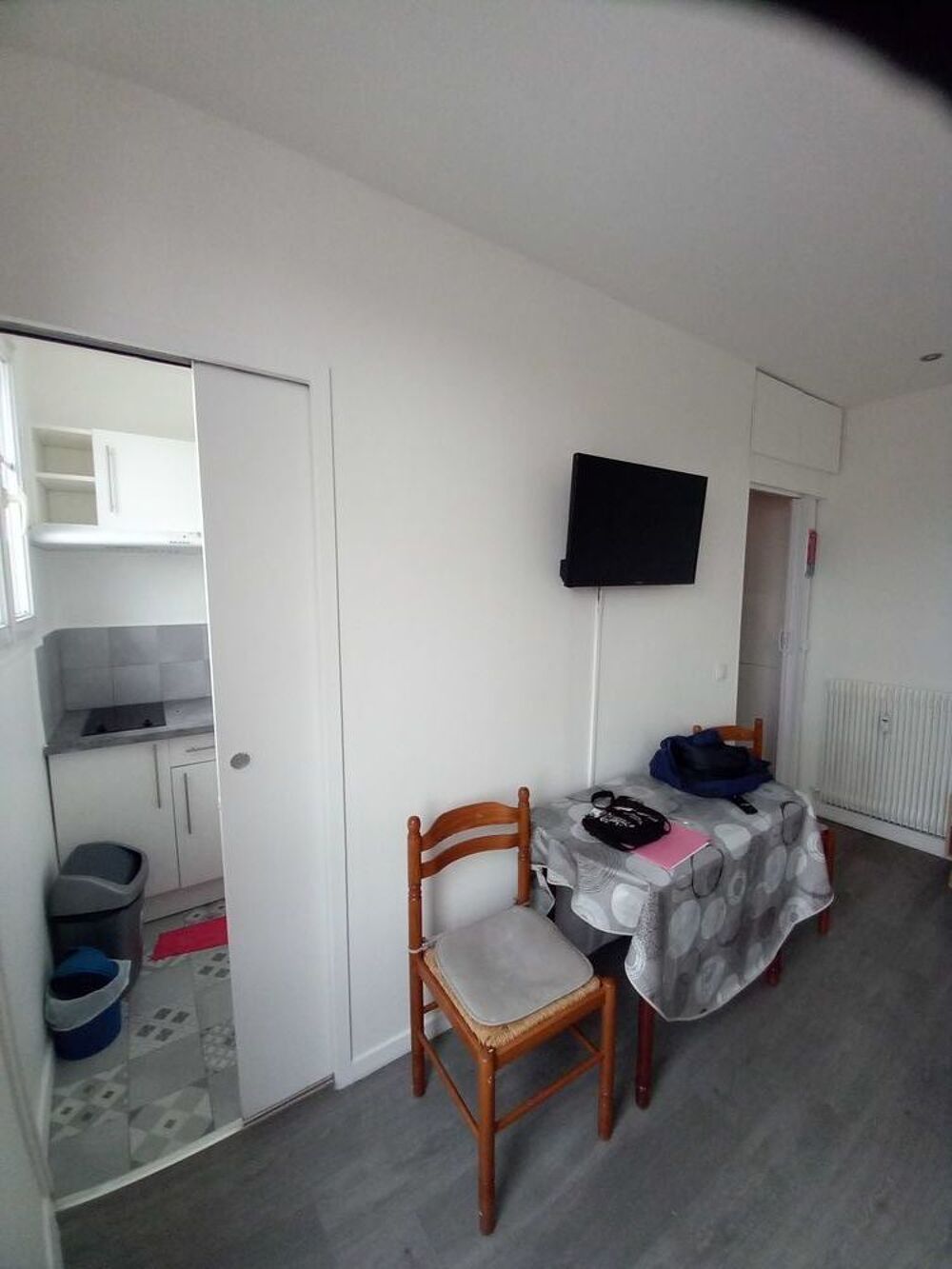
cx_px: 476
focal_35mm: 13
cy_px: 634
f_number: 2.2
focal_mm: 1.13
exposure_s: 1/60
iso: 80
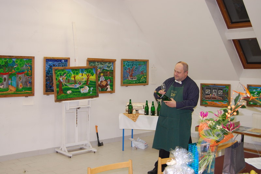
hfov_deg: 43.6
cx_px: 130
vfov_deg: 29.8
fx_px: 326
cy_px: 87
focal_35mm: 45
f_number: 4.2
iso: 400
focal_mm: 30
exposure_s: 1/60
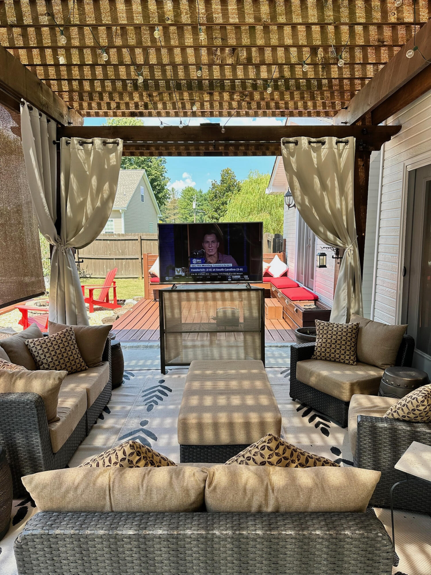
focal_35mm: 24
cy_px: 288
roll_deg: -0.5
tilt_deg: -7.4
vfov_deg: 71.6
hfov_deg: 56.8
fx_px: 398
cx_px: 216
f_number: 1.78
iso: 80
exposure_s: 1/564
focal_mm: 6.86
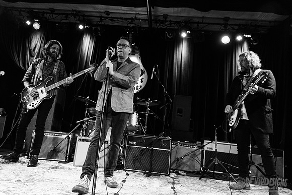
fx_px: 224
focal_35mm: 28
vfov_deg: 46.8
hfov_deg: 66.1
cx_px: 138
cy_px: 83
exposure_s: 1/160
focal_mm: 24
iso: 2000
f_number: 3.2
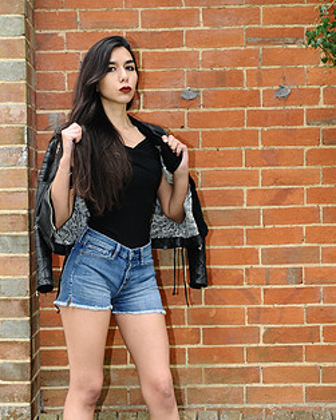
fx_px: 1128
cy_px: 269
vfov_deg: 21.1
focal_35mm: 91
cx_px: 139
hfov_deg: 16.9
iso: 640
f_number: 4
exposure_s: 1/250
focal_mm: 45
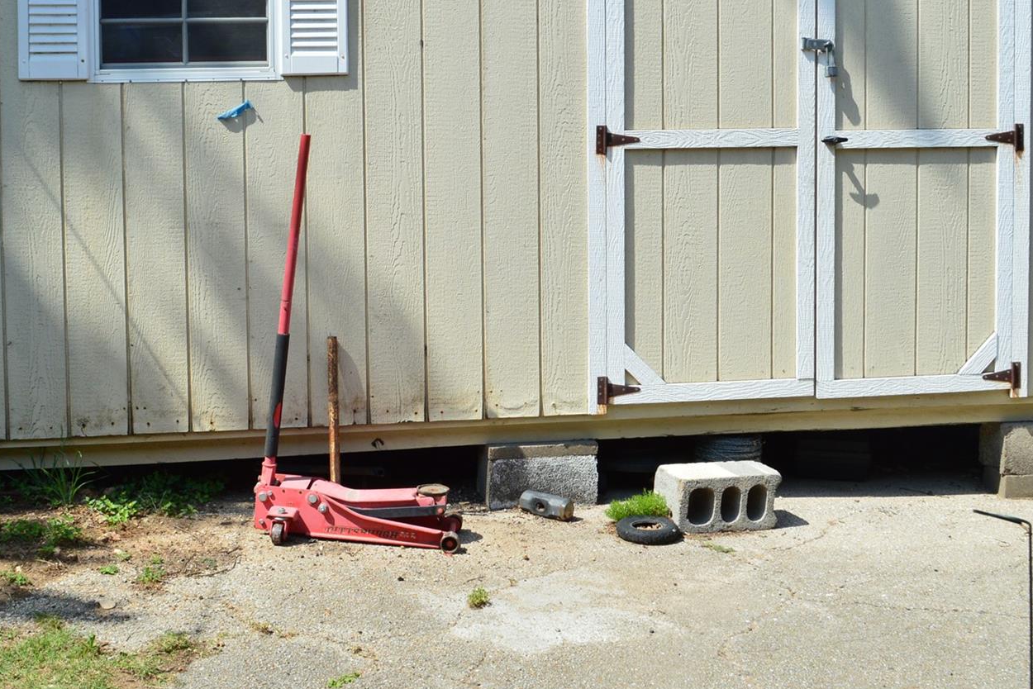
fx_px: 1550
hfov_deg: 36.8
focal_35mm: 54
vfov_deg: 24.8
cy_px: 178
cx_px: 444
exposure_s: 1/400
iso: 400
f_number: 11
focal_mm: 22
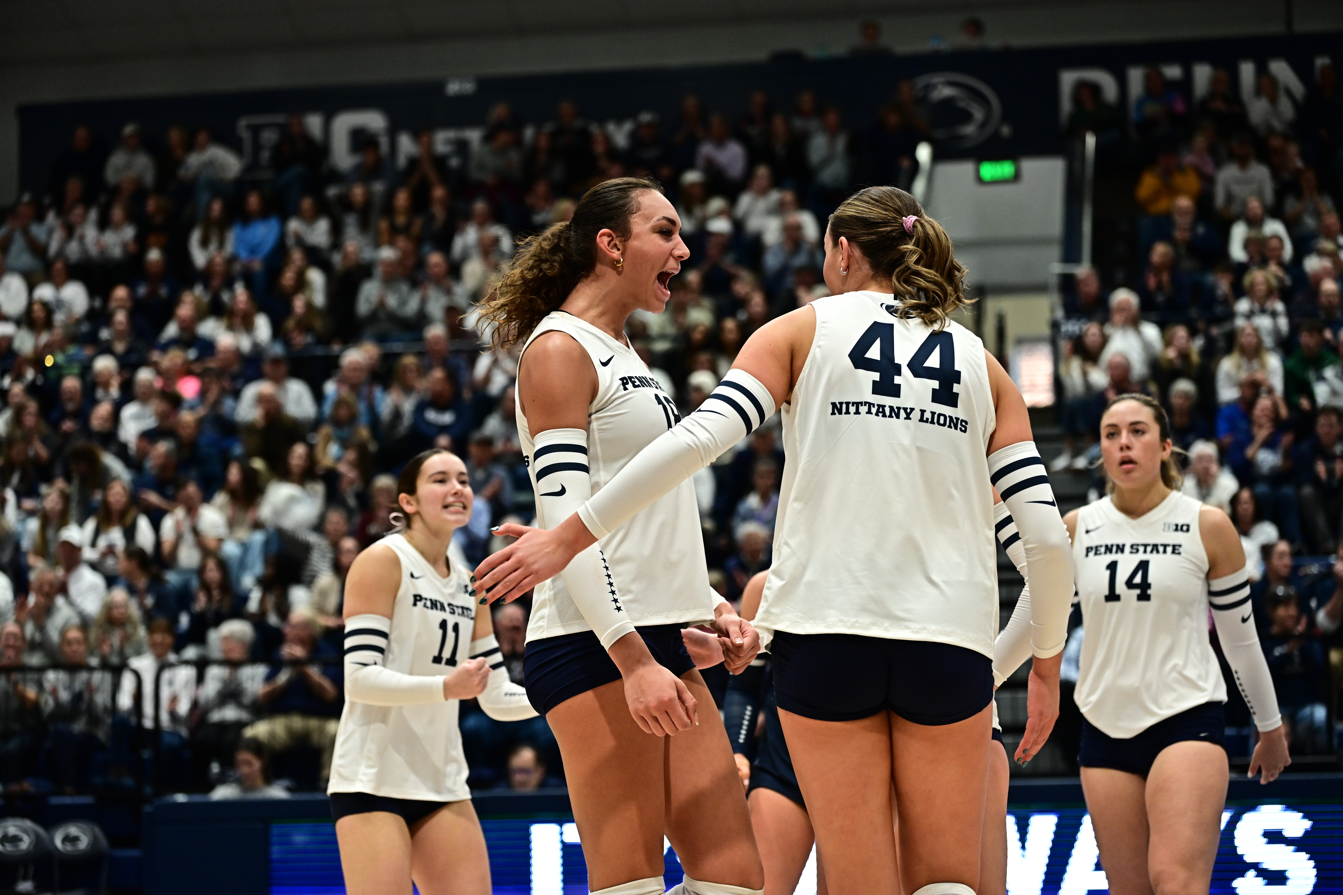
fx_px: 3357
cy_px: 448
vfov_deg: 15.2
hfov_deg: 22.6
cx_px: 672
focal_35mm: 90
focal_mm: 90
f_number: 2.8
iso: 2000
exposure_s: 1/1000
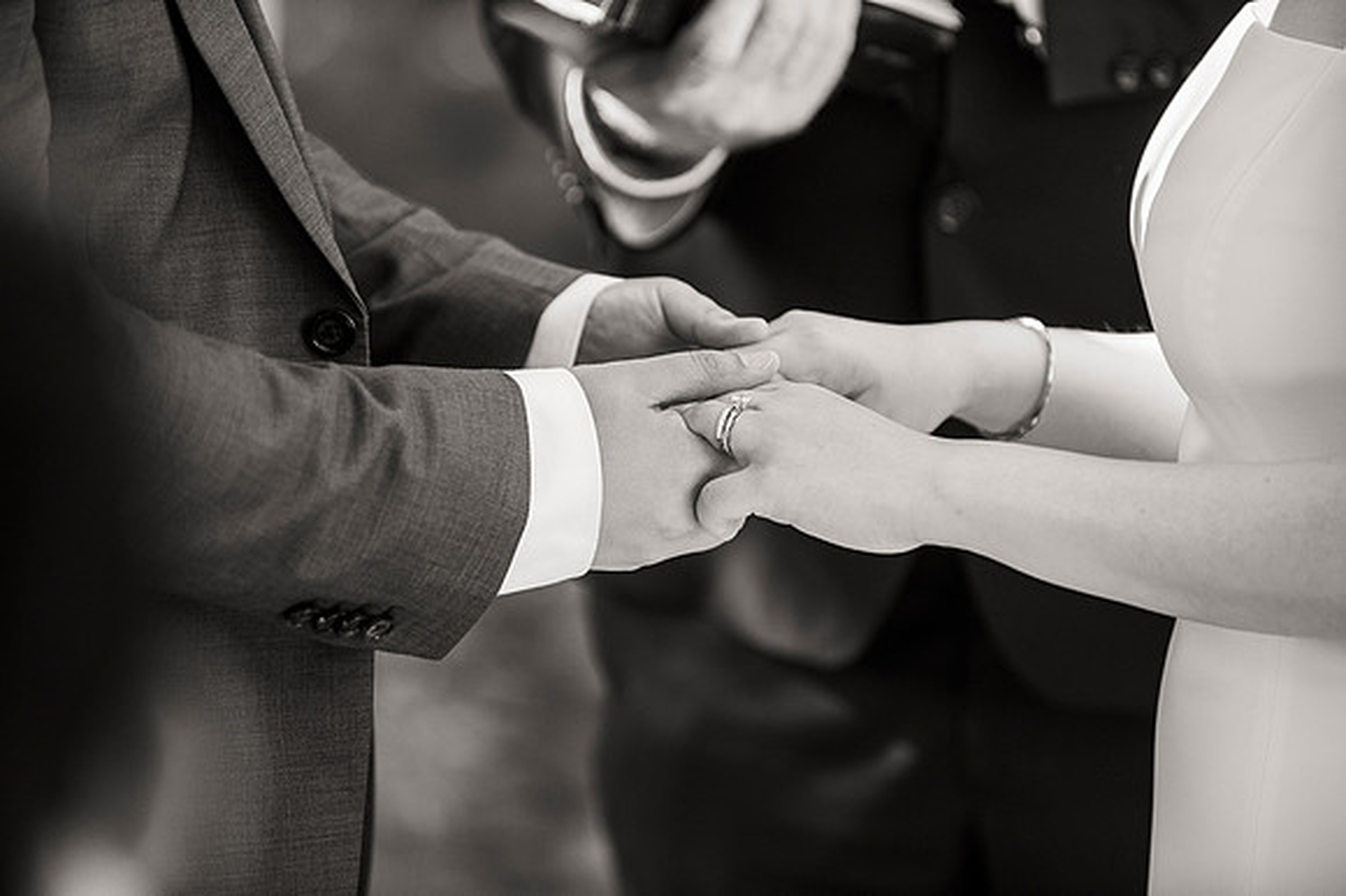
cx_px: 673
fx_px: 7473
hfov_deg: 10.3
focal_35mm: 200
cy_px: 448
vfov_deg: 6.9
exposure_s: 1/320
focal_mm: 200
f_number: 3.5
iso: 800
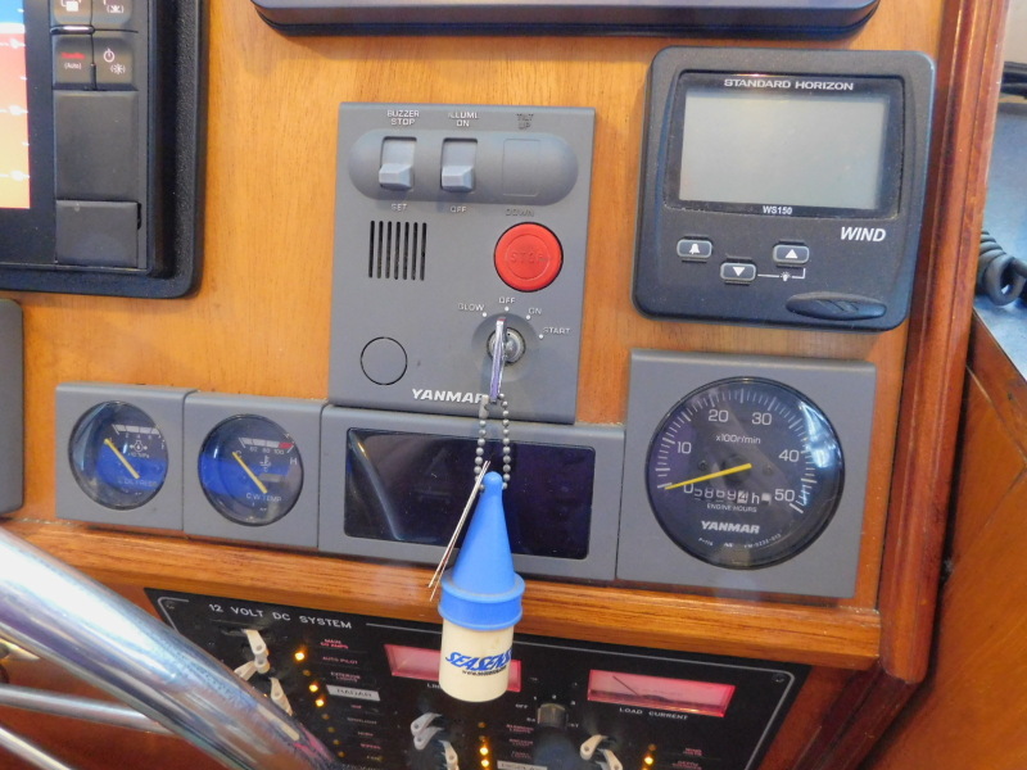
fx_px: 682
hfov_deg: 73.9
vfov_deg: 58.9
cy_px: 385
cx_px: 514
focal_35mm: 23
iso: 800
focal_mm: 4
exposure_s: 1/6
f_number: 3
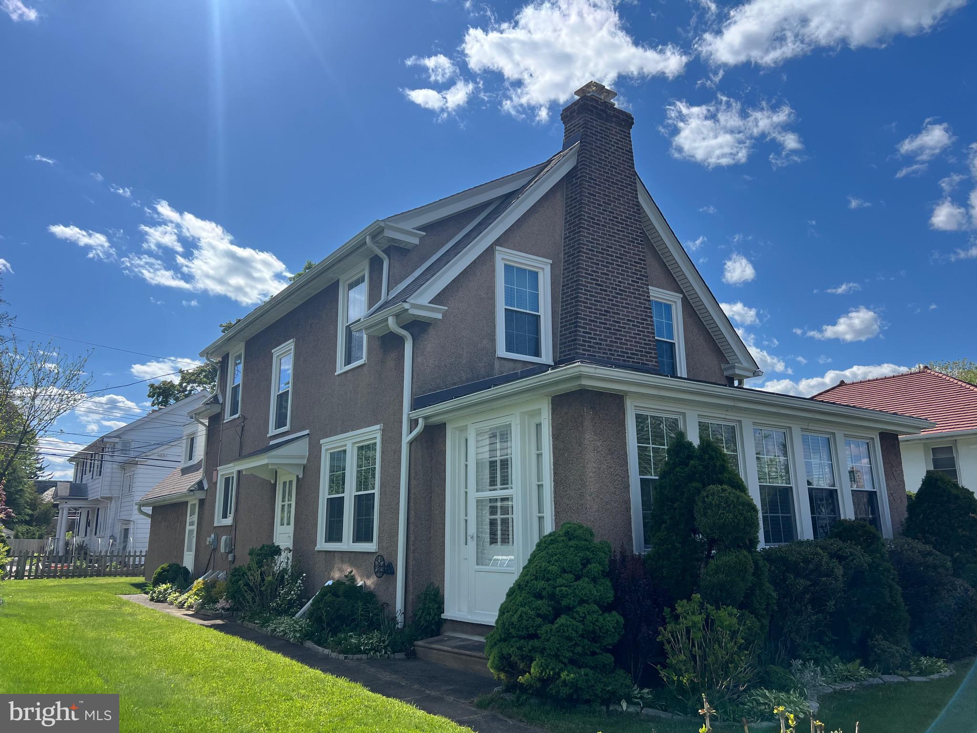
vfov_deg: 53.1
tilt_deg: +14.8
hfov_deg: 67.3
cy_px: 366
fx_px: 734
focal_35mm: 26
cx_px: 488
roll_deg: +1.7
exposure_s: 1/6211
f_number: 1.5
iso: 50
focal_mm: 5.7
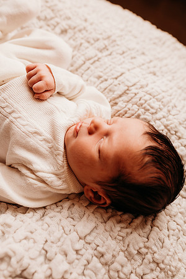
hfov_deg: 53.1
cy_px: 140
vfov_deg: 73.7
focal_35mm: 24
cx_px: 93
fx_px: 186
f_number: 4
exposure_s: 1/160
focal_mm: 24
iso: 100
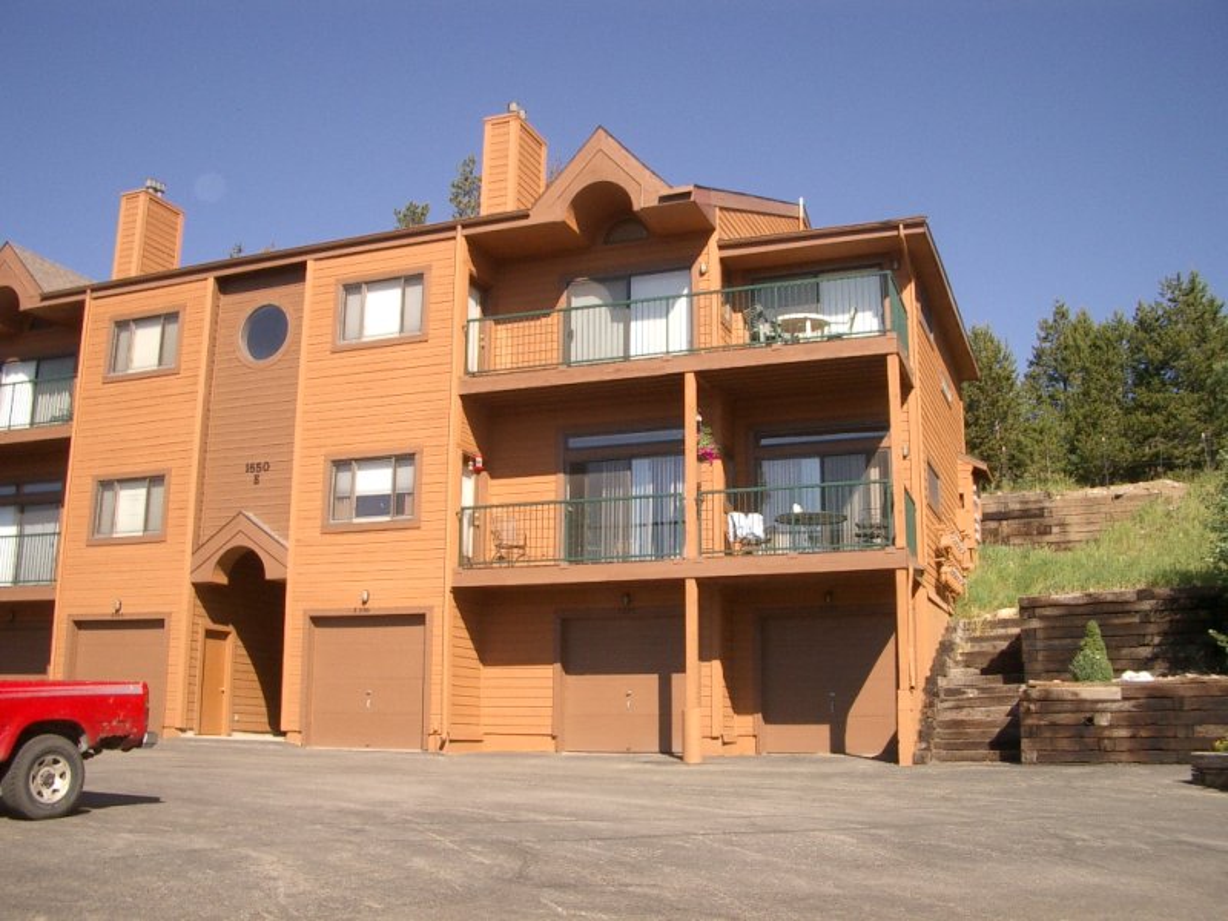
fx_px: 1242
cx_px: 614
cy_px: 460
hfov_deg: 52.6
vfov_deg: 40.7
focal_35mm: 35
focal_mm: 5.8
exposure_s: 1/640
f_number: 4.3
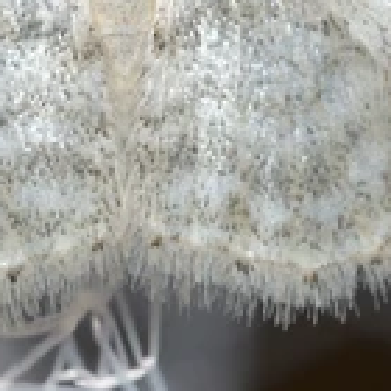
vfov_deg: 2.0
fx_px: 11143
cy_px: 6
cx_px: 137
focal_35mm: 872
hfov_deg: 2.0
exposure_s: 1/250
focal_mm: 150
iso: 100
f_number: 10
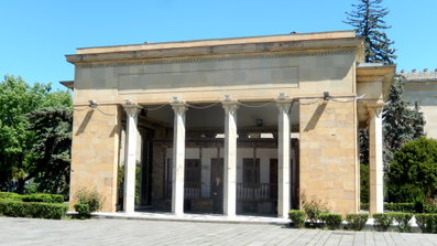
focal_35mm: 45
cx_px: 219
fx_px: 521
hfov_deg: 45.5
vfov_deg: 26.5
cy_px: 135
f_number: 8.4
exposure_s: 1/500
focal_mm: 7.3
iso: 125
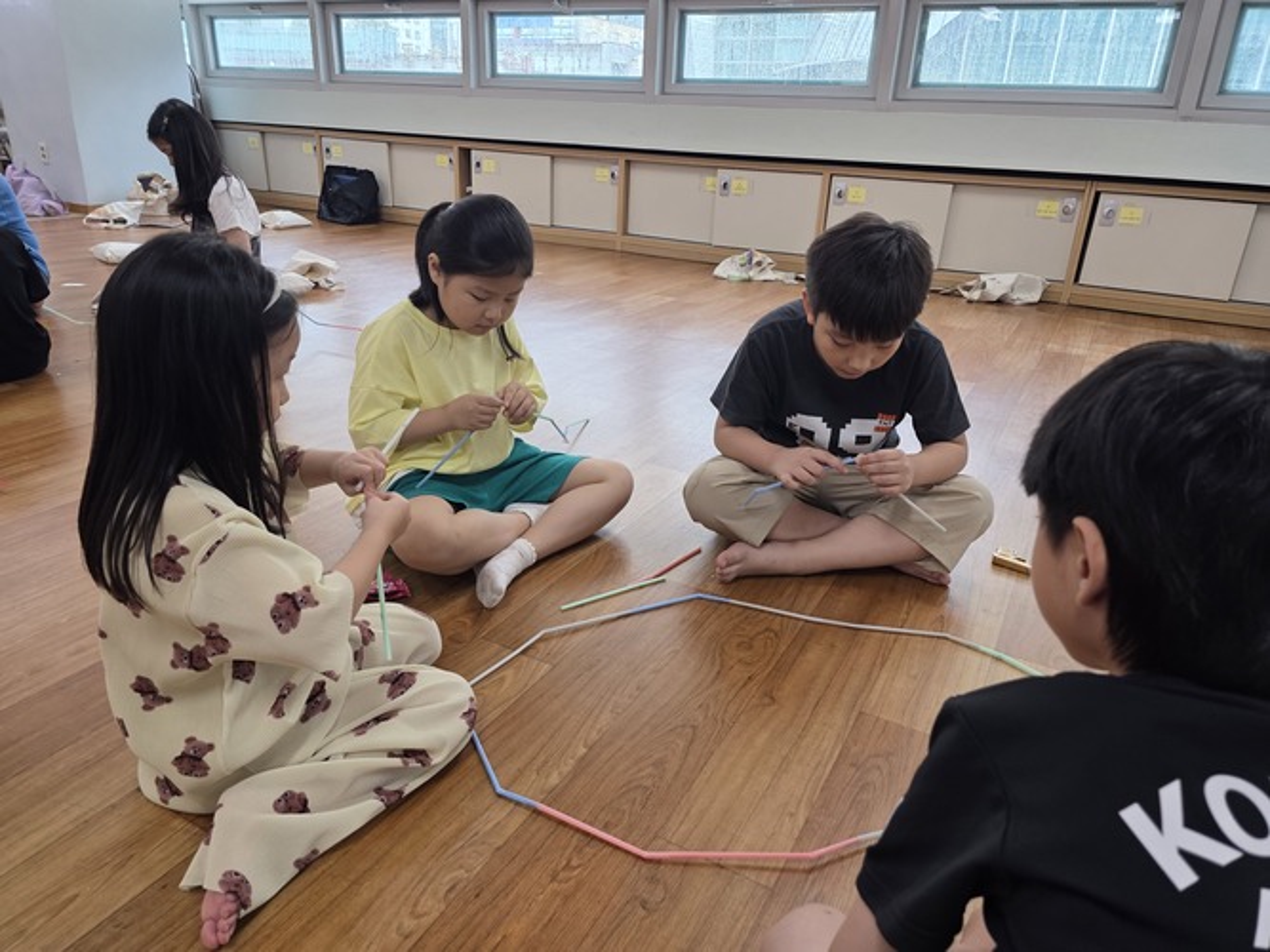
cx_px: 635
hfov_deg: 73.9
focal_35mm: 23
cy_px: 476
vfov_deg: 58.9
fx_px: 844
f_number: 1.7
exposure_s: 1/120
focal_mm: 6.3
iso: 125
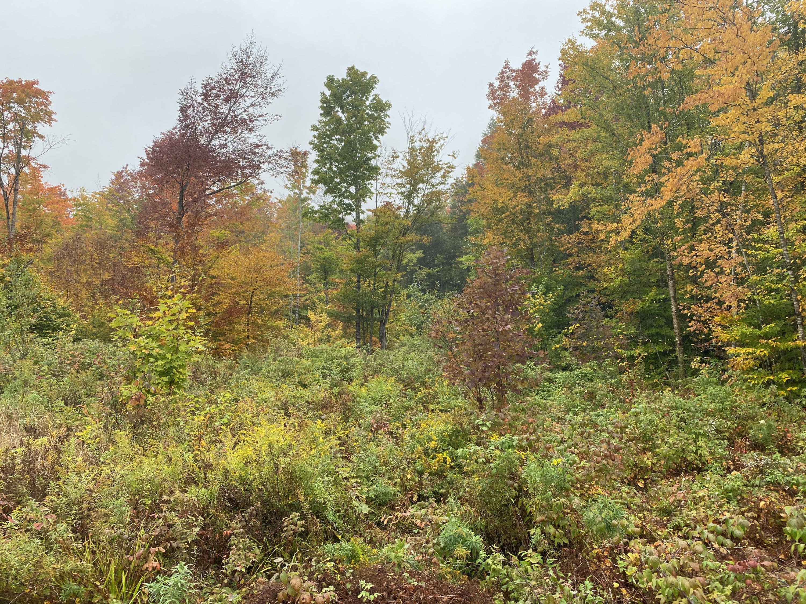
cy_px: 302
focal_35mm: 26
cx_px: 403
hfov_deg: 67.3
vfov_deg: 53.1
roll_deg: +0.4
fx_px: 605
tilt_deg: +7.6
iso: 32
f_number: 1.8
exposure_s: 1/669
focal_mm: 4.25
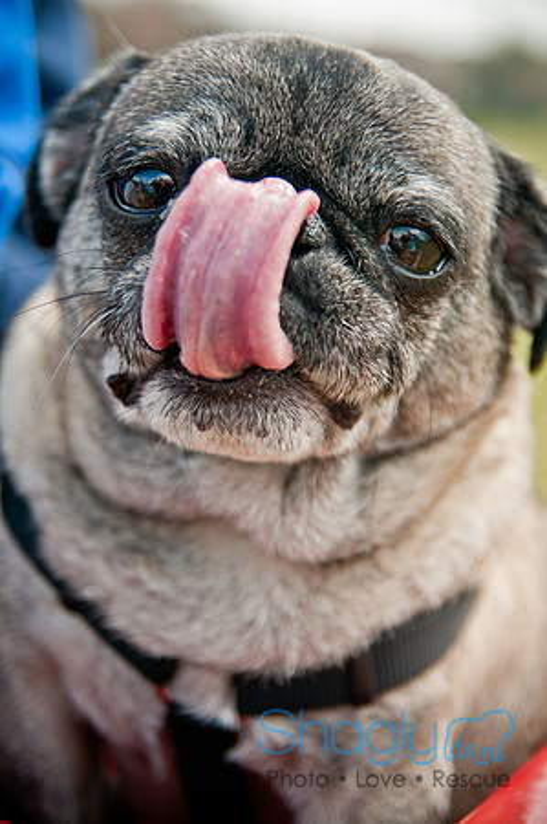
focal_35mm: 75
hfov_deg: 18.1
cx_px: 274
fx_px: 1713
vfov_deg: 27.0
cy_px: 412
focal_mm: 50
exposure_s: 1/1000
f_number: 2.8
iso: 200
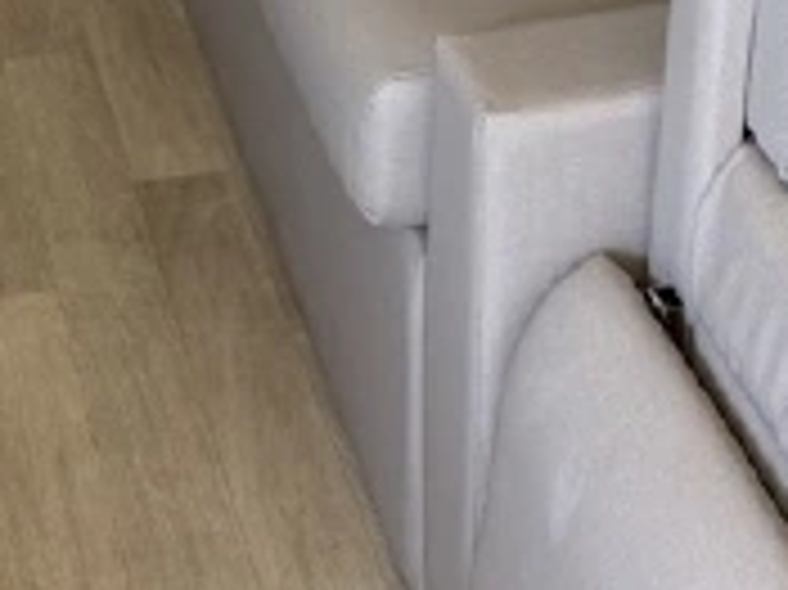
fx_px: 2502
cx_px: 383
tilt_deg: -27.2
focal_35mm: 110
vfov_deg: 13.2
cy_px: -23
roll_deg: +1.6
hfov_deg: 17.9
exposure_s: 1/60
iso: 200
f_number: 1.78
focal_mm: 6.76
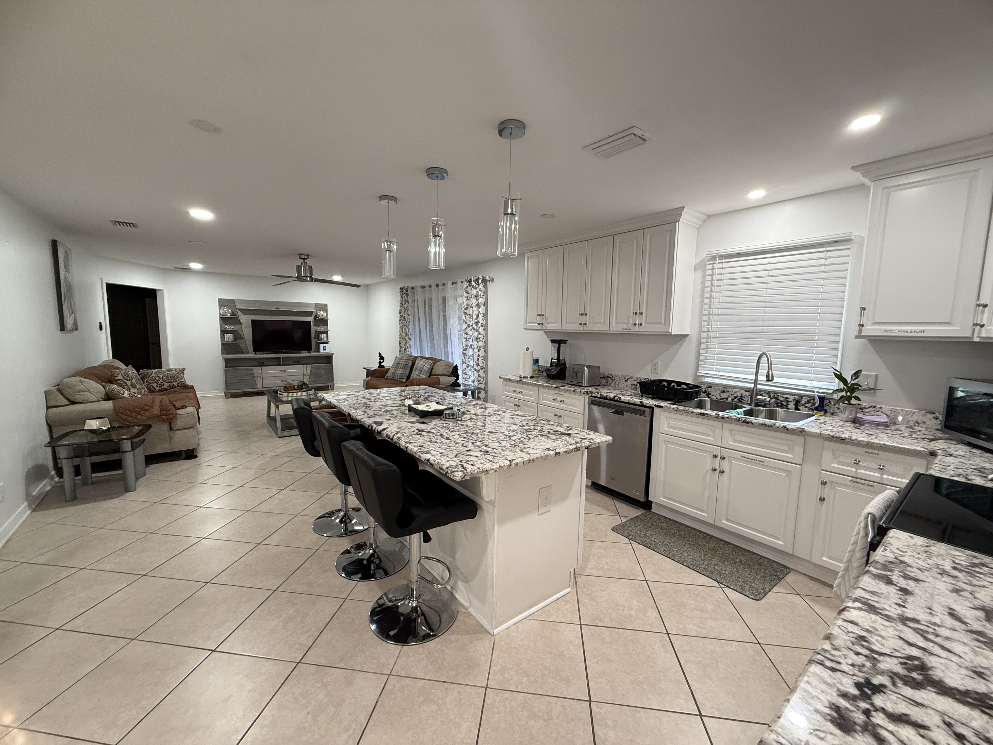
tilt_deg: -5.4
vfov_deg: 85.7
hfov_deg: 102.1
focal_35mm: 14
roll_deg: -0.9
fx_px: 402
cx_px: 496
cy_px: 372
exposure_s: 1/60
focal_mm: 2.22
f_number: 2.2
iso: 250
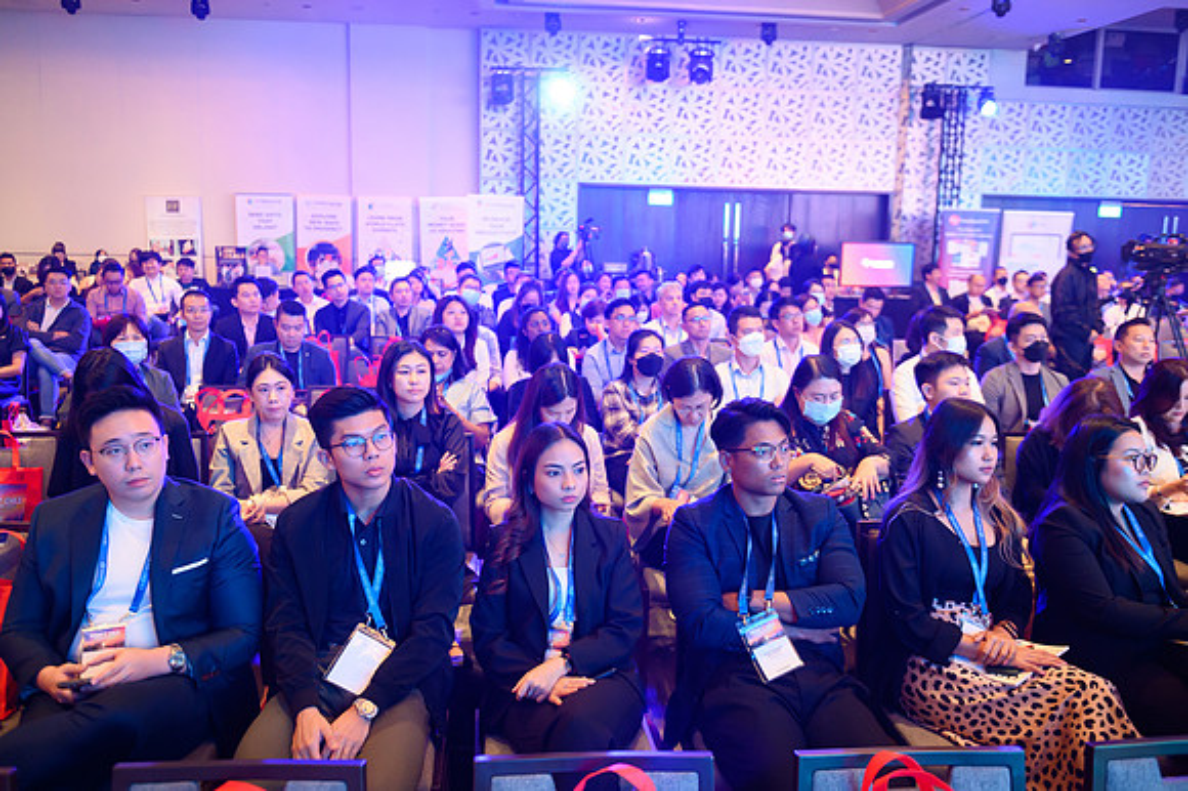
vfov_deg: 43.6
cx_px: 600
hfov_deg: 62.0
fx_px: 989
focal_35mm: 30
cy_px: 389
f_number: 2.8
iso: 3200
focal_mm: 29
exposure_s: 1/50
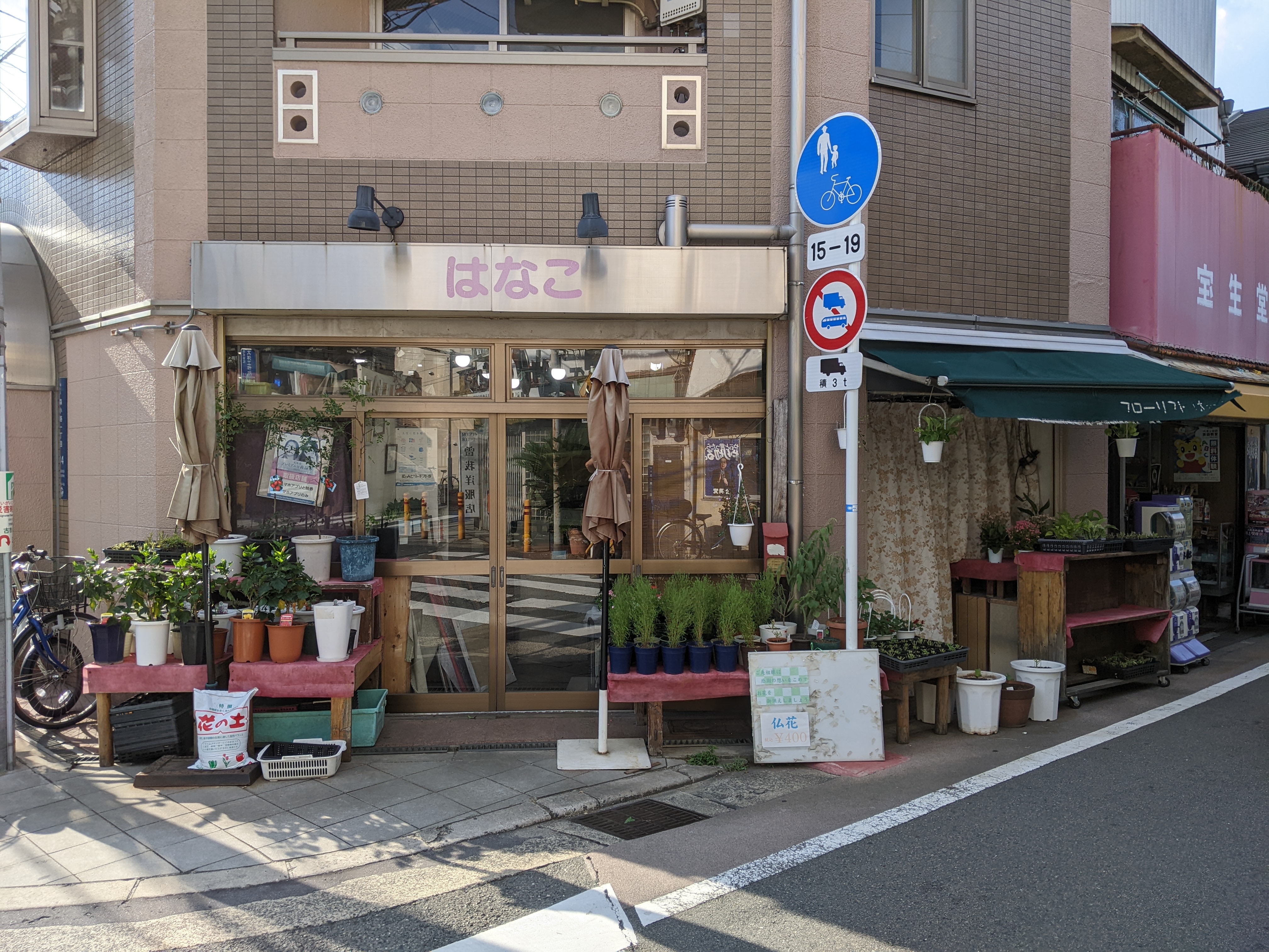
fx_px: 990
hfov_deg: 65.3
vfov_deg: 51.4
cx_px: 634
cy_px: 476
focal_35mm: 27
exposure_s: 1/809
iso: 49
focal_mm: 4.44
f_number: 1.8
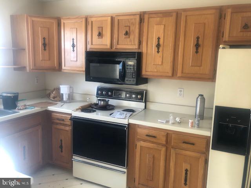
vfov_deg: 49.7
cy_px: 94
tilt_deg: -8.9
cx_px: 126
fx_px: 203
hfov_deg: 63.4
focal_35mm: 28
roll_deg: -2.7
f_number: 1.8
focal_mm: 3.99
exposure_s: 1/30
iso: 20
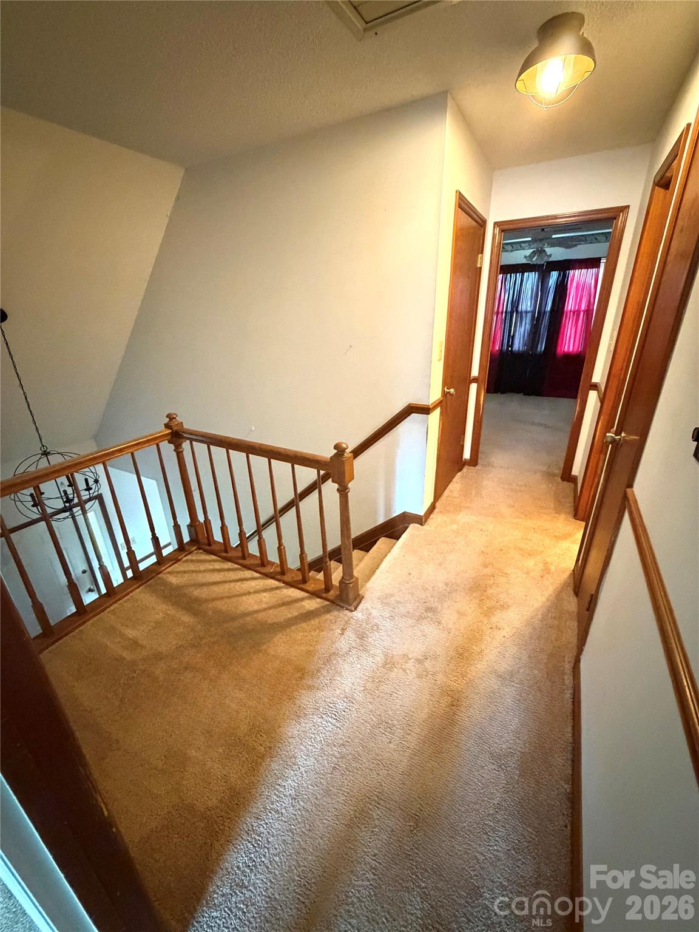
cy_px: 466
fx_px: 377
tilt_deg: -22.2
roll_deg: +1.2
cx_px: 350
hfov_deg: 85.7
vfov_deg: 102.1
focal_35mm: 14
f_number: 2.2
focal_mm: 2.22
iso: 1000
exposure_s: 1/40
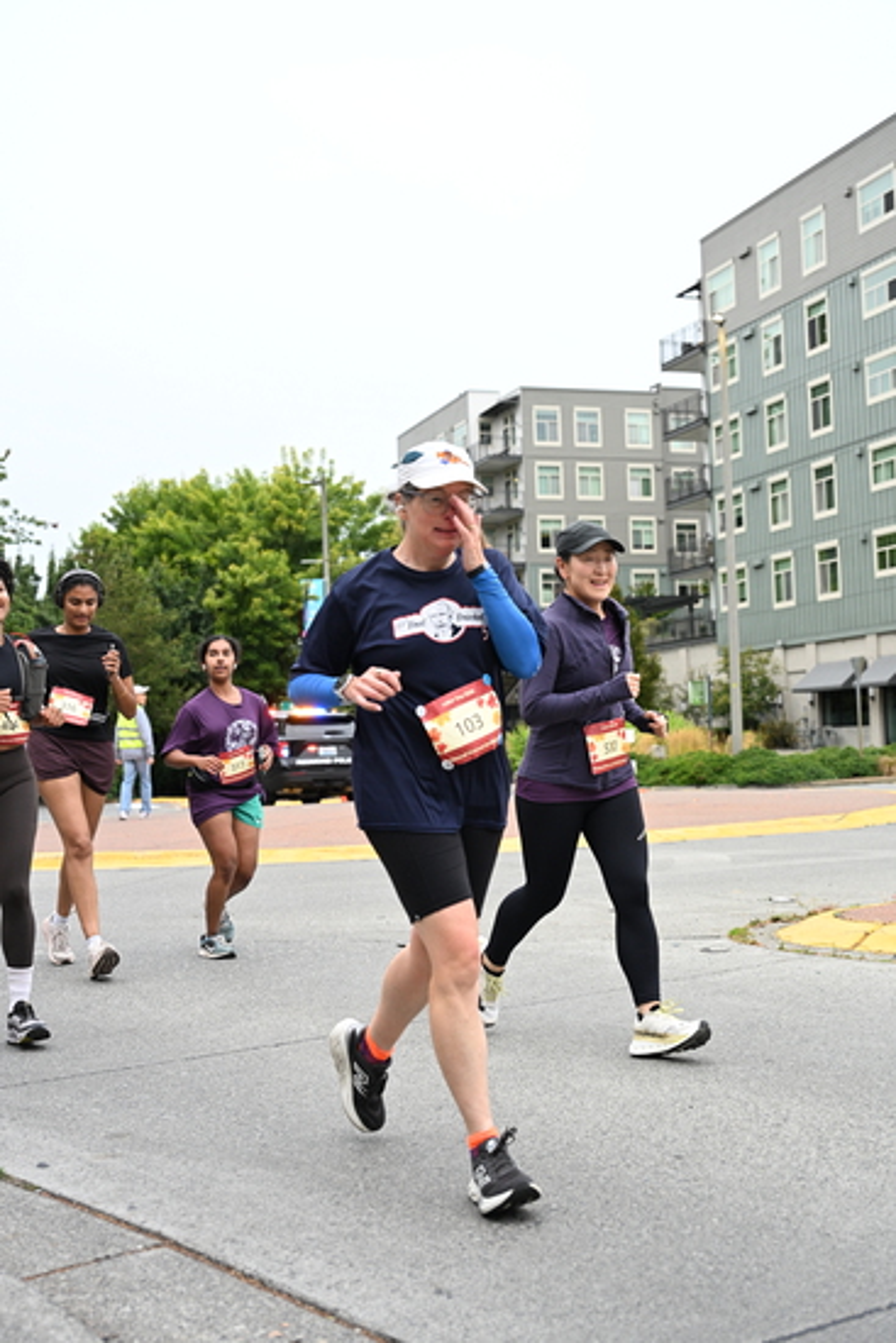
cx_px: 448
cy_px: 672
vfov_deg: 44.5
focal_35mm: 44
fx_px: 1642
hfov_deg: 30.5
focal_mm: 44
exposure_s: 1/800
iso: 1600
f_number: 4
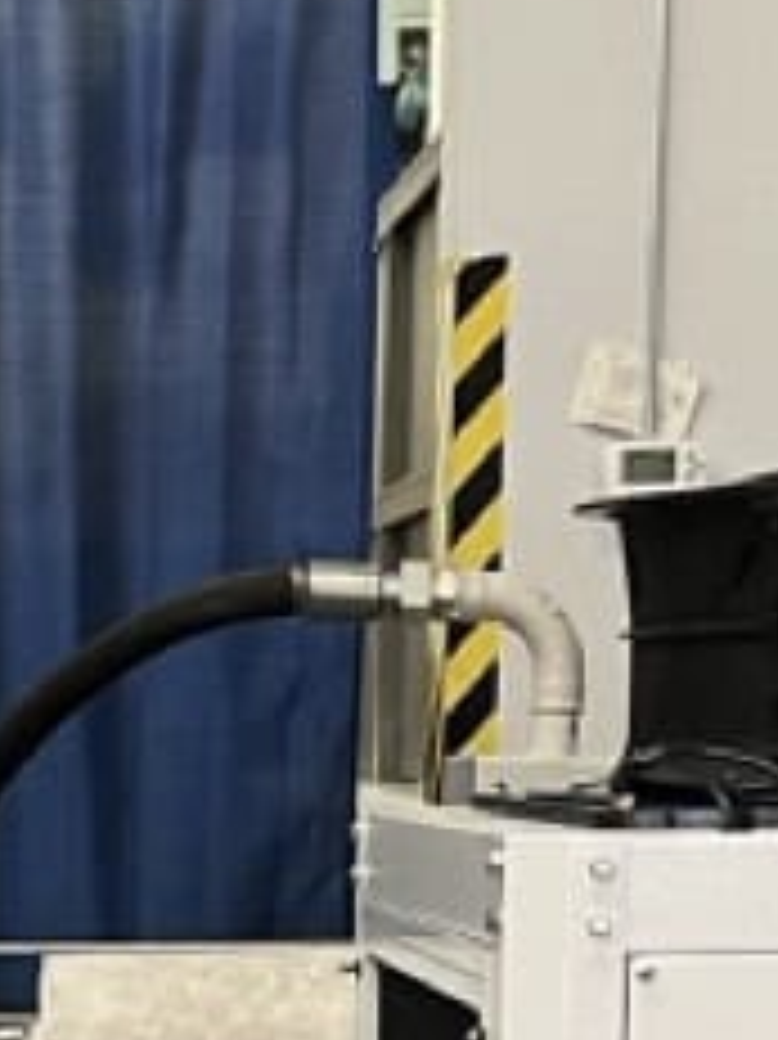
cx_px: -301
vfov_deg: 13.1
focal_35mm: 144
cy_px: 1441
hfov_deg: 10.0
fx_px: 4319
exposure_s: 1/60
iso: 250
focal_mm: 5.7
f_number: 1.5
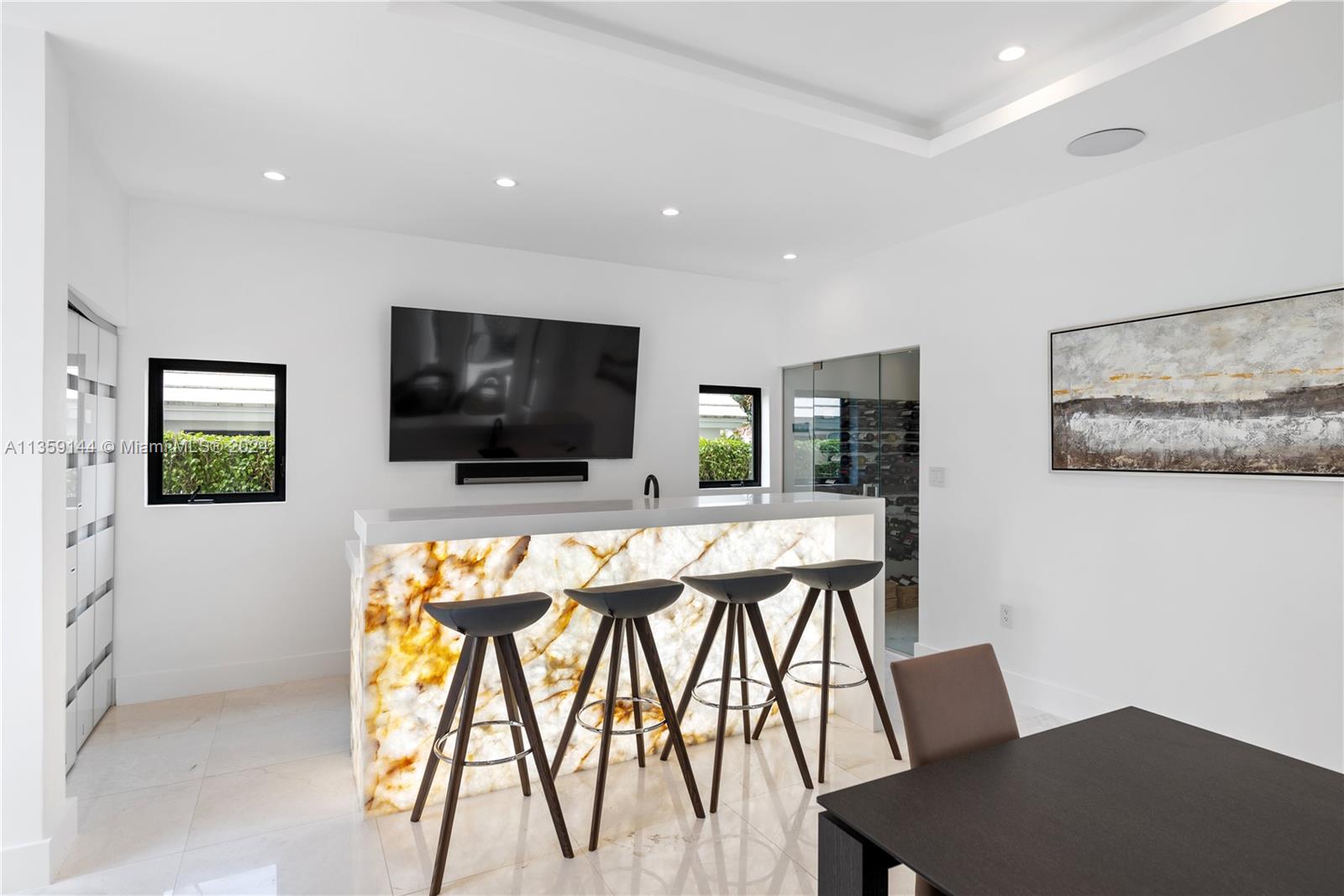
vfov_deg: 64.5
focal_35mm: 19
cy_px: 448
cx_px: 672
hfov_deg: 86.9
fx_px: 709
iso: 250
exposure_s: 1/20
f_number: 6.3
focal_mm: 19
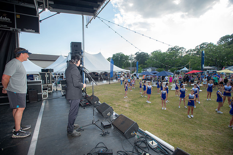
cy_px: 78
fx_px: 110
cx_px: 116
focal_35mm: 17
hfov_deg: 93.3
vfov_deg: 70.4
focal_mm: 17
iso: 100
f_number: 4.5
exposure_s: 1/250
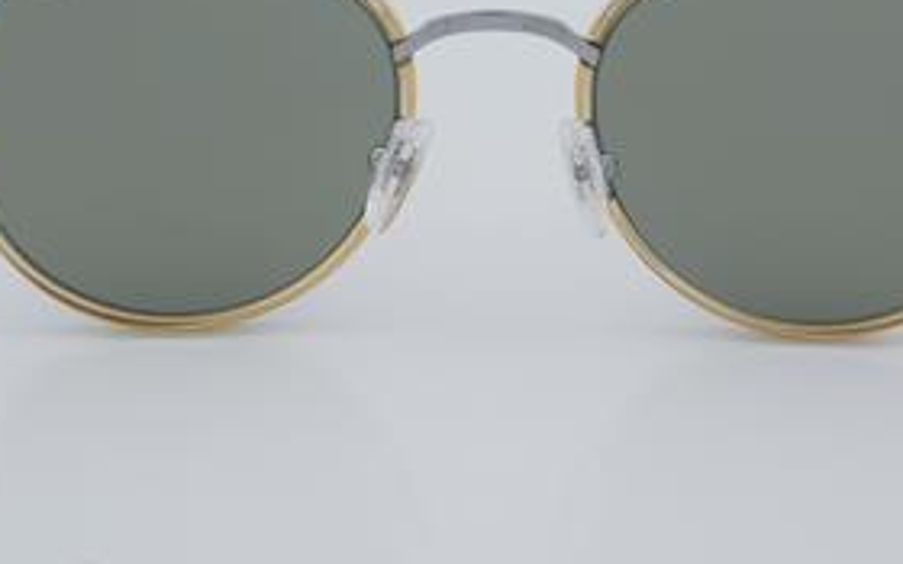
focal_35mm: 109
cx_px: 497
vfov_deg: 12.0
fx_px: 2682
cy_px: 151
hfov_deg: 19.1
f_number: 32
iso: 100
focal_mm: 50
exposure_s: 1/4
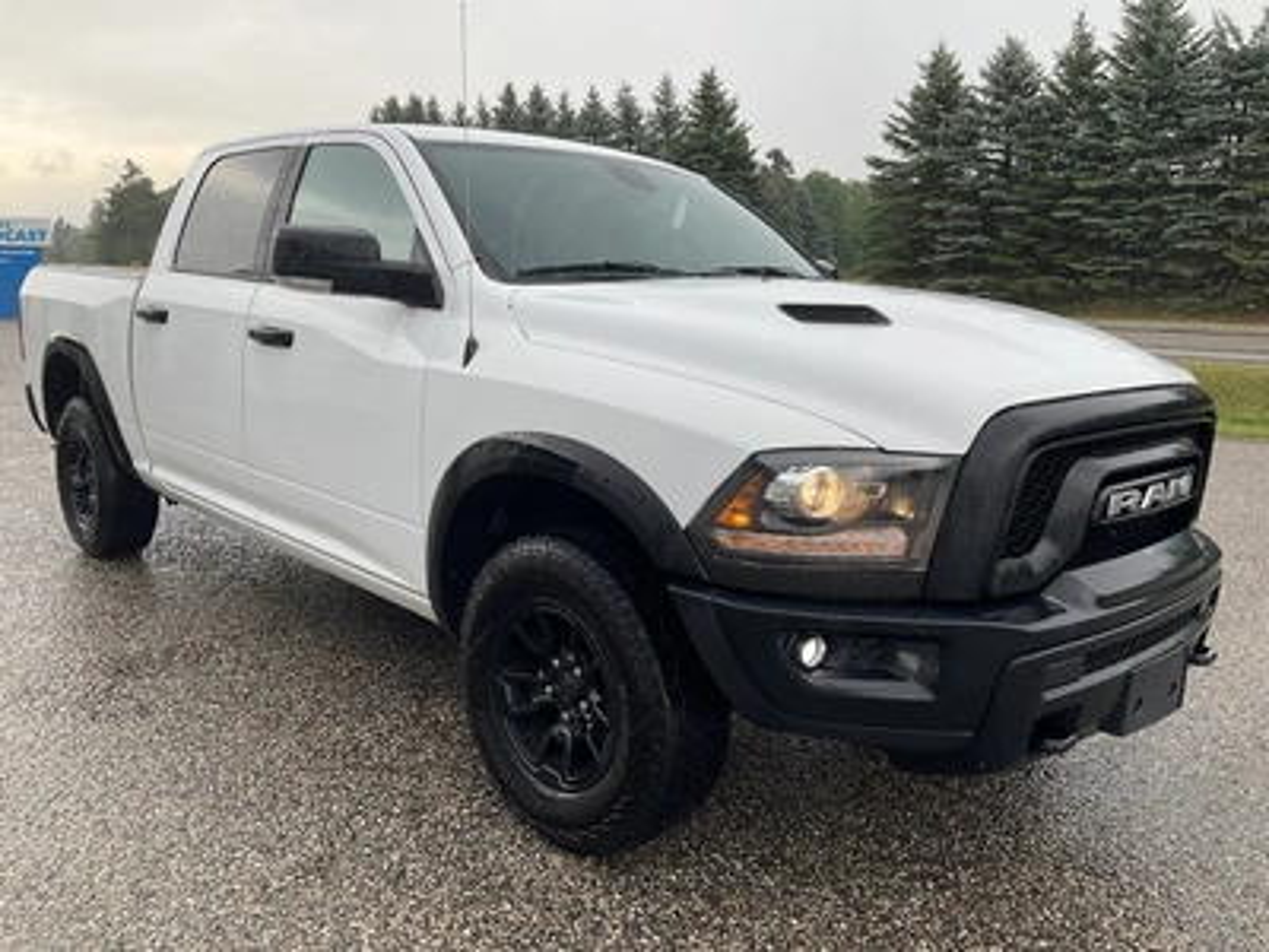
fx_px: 1063
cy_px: 476
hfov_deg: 61.7
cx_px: 634
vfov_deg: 48.2
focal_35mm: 29
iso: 20
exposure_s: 1/153
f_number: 1.8
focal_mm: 3
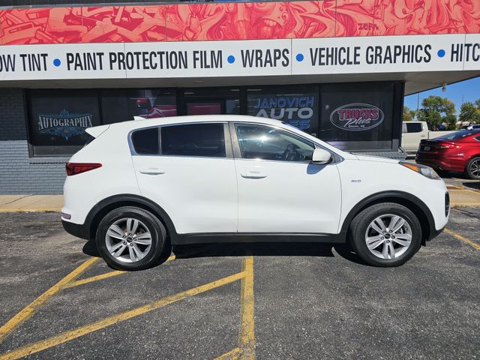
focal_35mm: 23
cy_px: 180
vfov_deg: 58.9
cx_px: 240
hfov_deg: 73.9
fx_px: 319
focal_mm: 6.3
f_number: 1.7
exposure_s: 1/2032
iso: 10
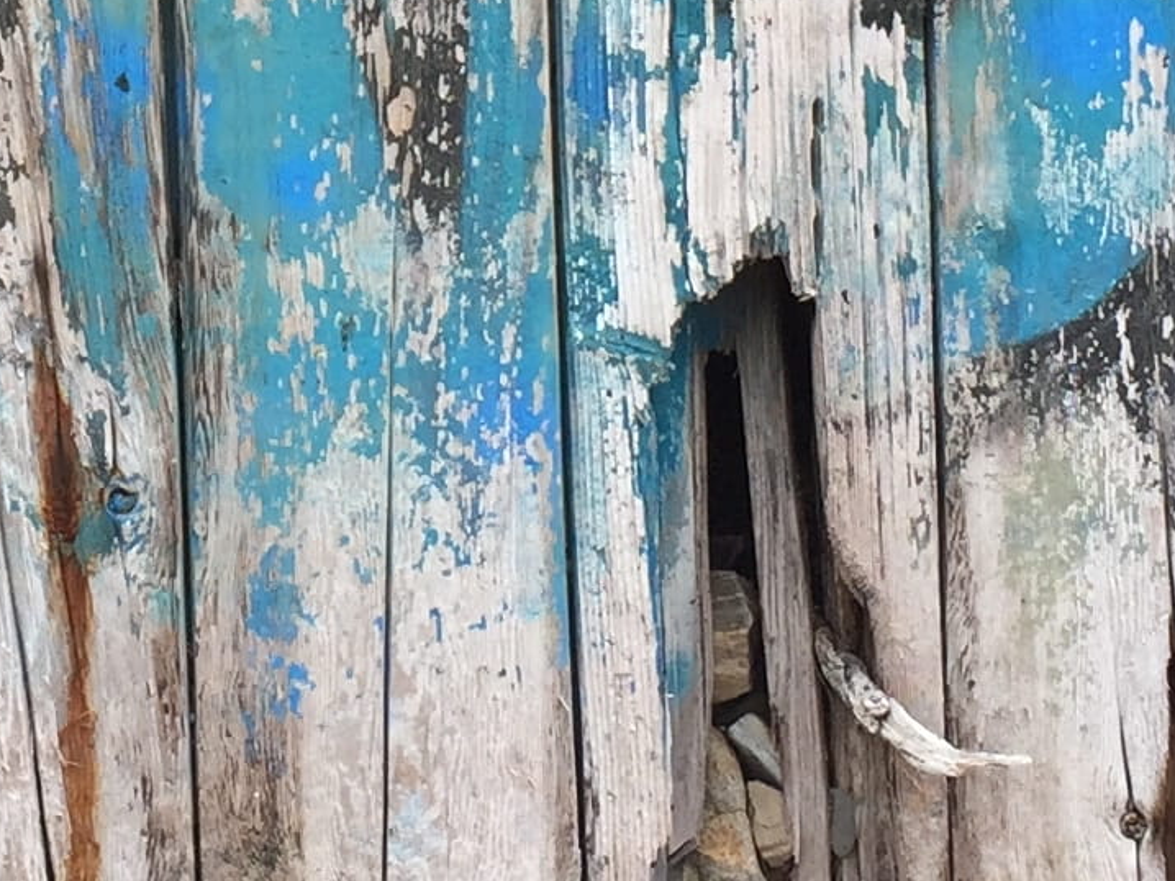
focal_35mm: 132
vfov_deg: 11.0
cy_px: -246
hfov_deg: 14.8
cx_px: 133
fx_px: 4481
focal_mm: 4.15
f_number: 2.2
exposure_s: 1/1099
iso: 32
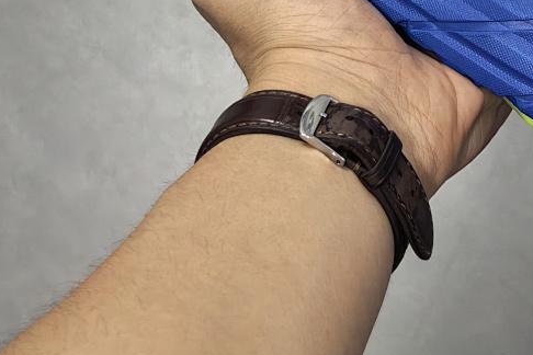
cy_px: -84
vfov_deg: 12.0
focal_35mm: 111
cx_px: 401
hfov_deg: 18.3
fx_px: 1643
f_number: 2
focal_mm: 5.75
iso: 640
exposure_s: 1/167
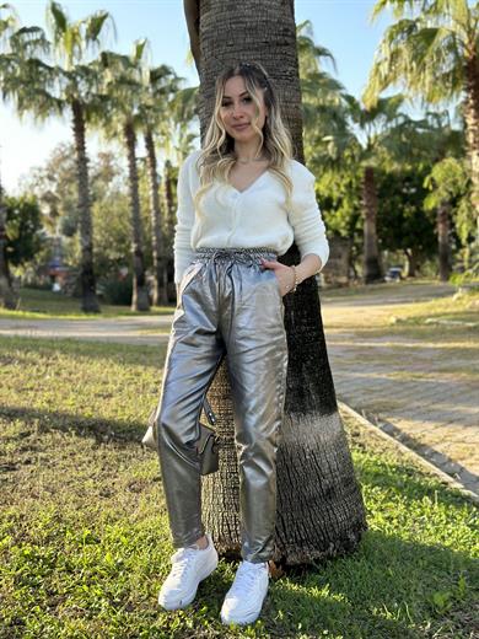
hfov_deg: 30.3
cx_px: 240
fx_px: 886
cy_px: 320
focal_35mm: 48
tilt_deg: -5.4
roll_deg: +2.0
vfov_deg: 39.7
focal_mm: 6.86
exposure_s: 1/740
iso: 80
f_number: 1.78
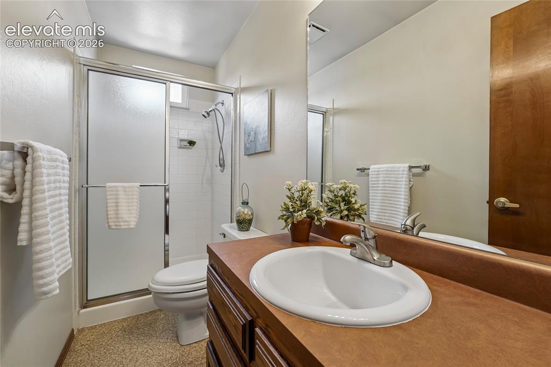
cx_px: 276
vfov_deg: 78.8
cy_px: 184
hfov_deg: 101.9
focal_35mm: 15
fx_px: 223
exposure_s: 1/6
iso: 400
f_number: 8
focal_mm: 14.6
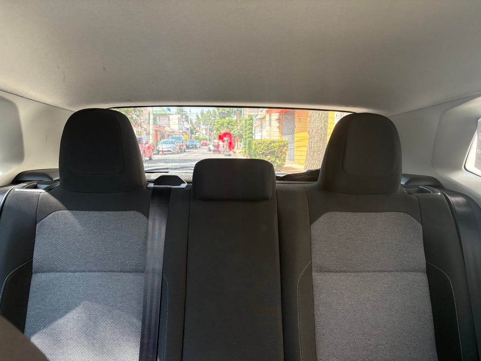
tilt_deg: -5.2
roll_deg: +1.2
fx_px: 361
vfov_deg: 53.1
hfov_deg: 67.3
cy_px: 180
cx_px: 240
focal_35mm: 26
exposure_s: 1/115
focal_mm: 5.96
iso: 125
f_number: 1.6
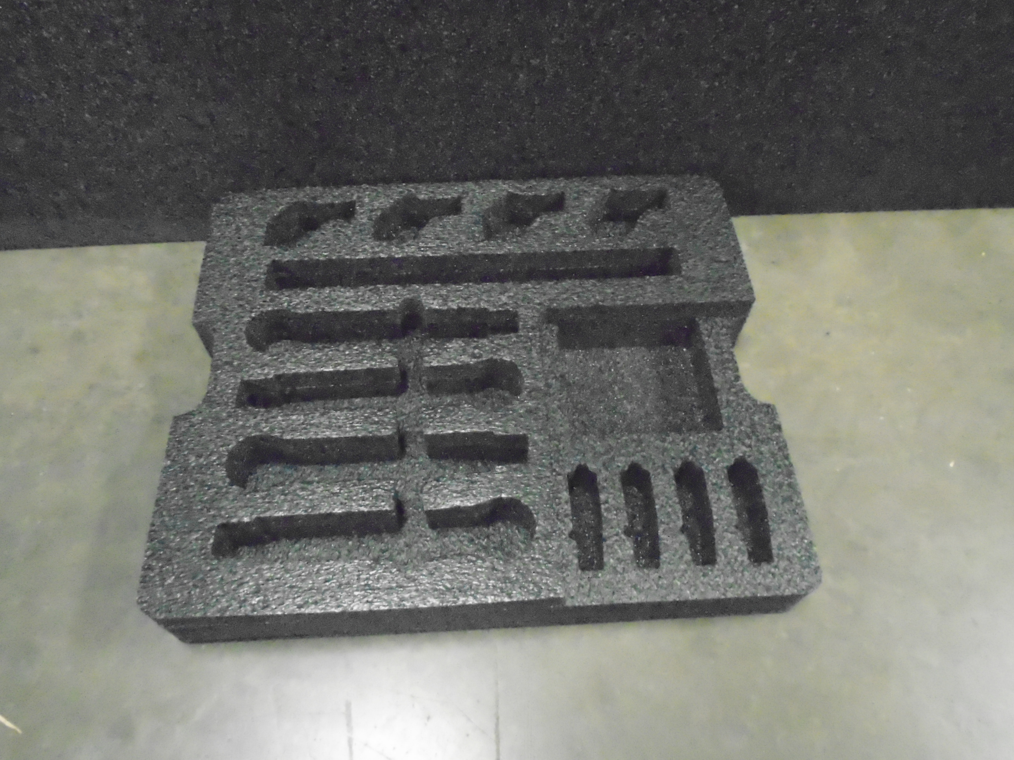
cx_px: 507
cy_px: 380
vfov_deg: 53.1
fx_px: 762
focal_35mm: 26
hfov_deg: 67.3
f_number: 3.2
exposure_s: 1/80
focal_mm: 4.6
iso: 3200
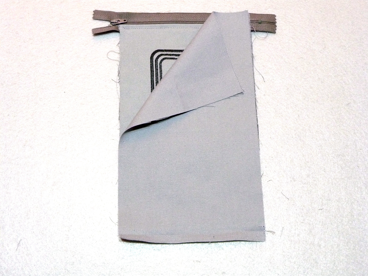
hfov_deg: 39.7
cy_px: 138
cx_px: 184
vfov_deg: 30.3
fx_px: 510
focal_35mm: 48
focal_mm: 8
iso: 400
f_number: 4.2
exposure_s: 1/25
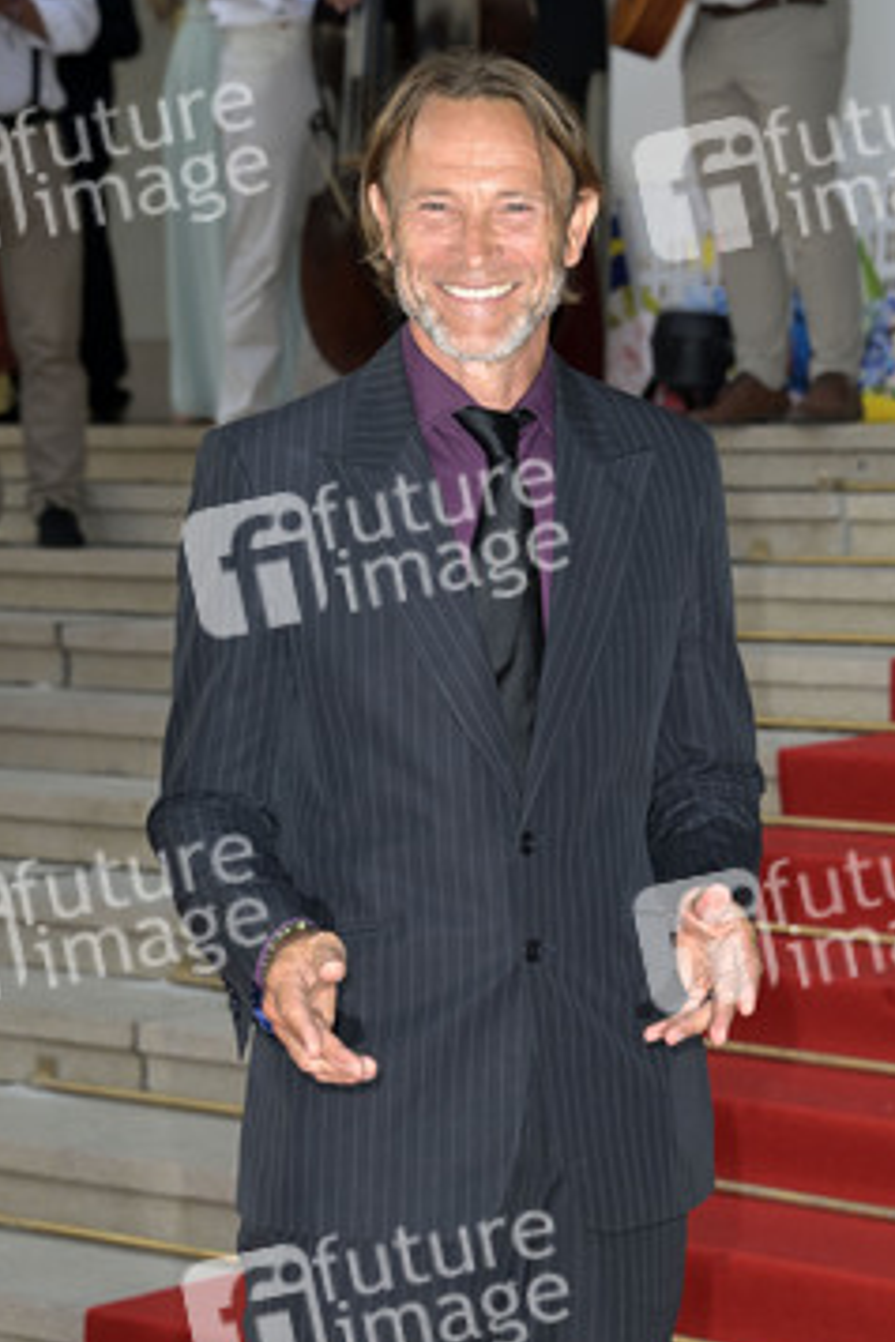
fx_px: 3841
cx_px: 485
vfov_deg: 19.8
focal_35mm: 103
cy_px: 737
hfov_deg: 13.3
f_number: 6.3
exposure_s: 1/250
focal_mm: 92
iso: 800
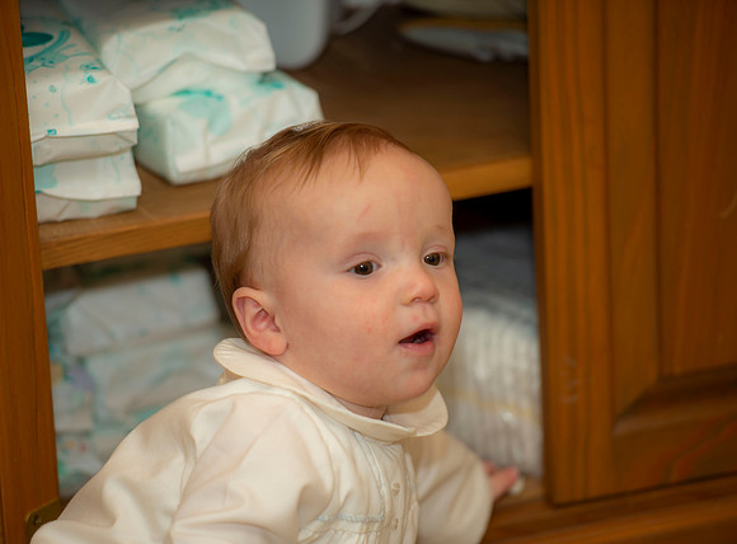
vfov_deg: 6.7
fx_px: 4660
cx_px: 317
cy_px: 279
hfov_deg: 9.0
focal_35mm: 220
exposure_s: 1/100
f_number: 2.8
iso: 200
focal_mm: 200
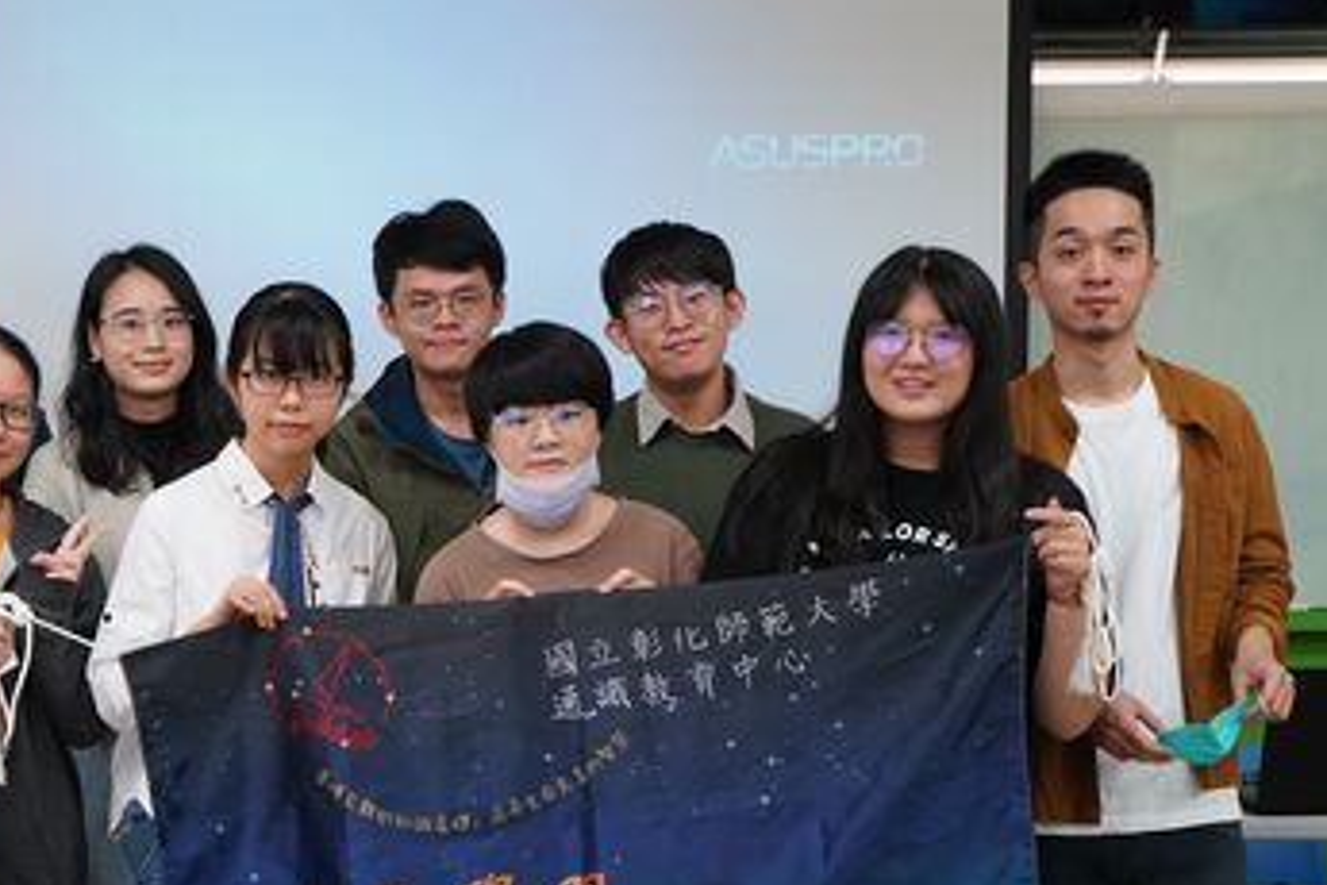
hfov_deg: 28.8
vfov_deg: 19.6
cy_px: 633
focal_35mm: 69
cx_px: 315
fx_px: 2543
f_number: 5.6
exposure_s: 1/40
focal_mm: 34
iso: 500
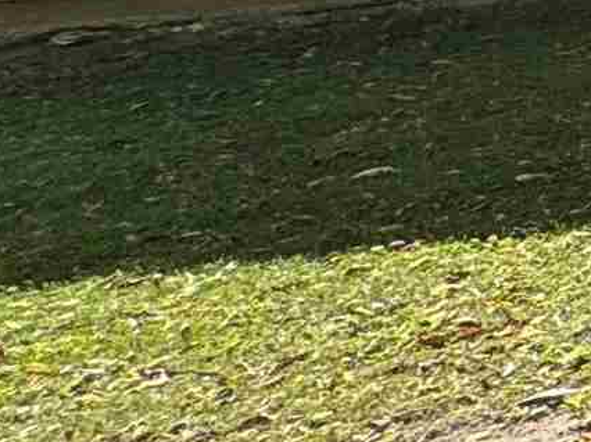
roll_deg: +1.0
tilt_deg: +1.9
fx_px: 1723
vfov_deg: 13.4
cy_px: -301
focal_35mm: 101
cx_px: 2035
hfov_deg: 9.8
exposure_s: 1/541
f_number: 2.2
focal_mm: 2.22
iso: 40
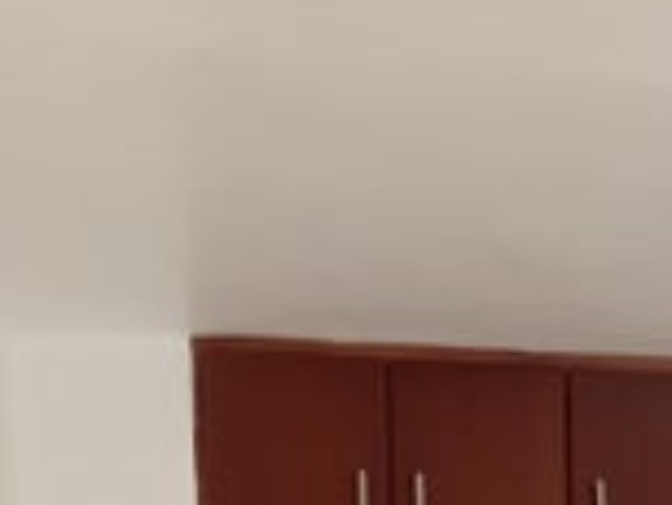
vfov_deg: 17.5
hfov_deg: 28.1
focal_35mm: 67
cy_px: 927
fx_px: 1302
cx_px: 580
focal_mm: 1.65
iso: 400
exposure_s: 1/50
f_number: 2.2
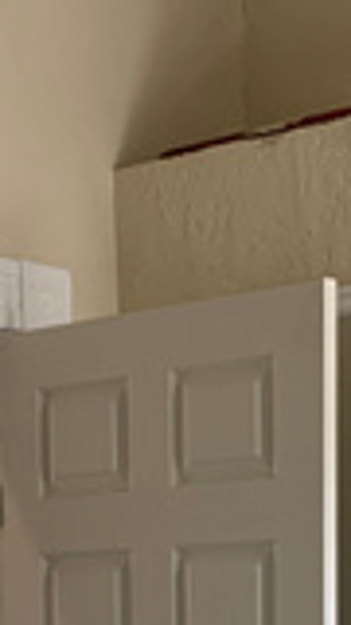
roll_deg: +0.4
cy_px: 793
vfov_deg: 17.8
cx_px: 129
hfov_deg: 10.7
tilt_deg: -4.4
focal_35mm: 113
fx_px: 1870
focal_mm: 4.25
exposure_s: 1/121
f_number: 1.8
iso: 80
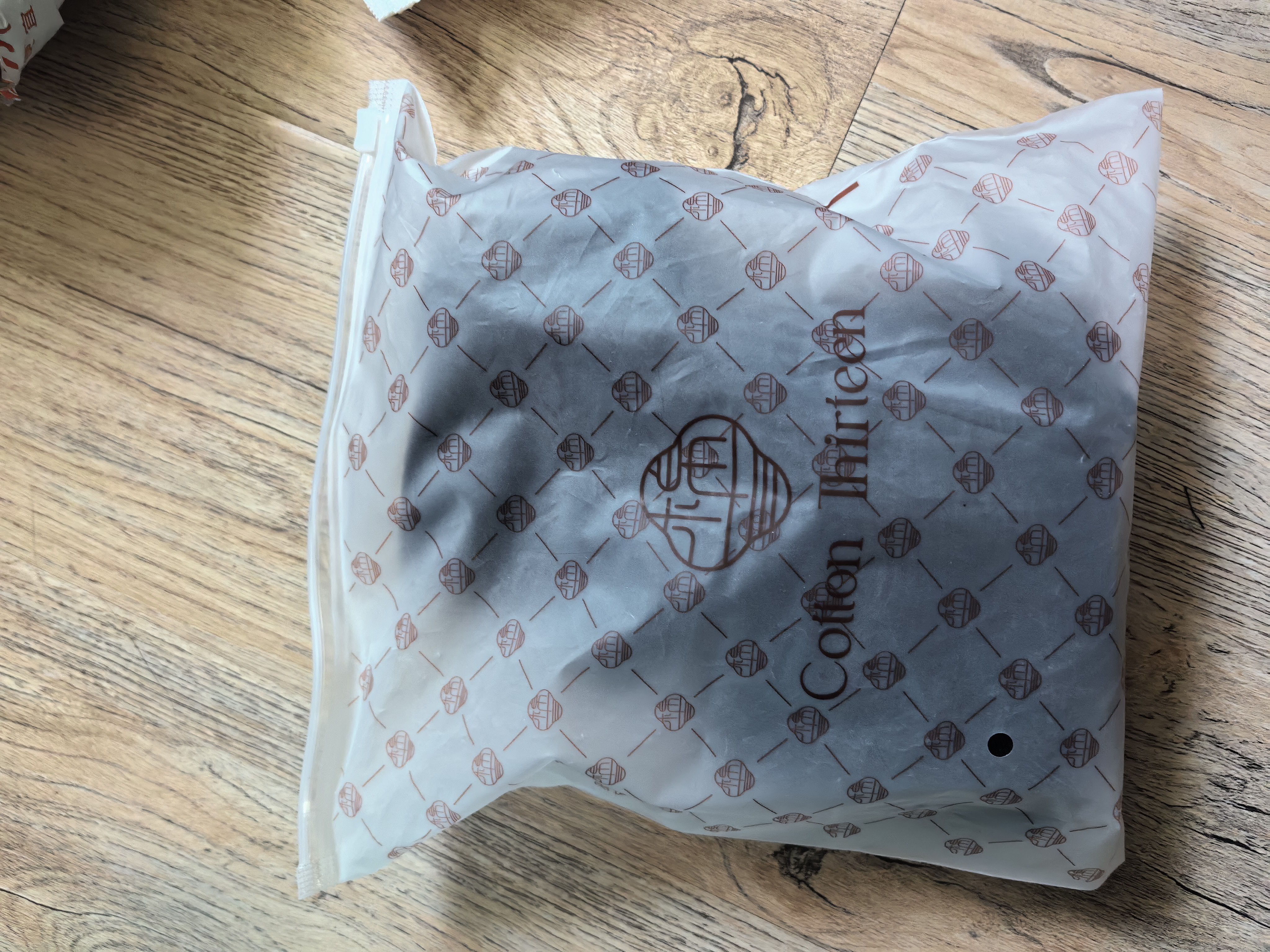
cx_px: 635
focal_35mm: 27
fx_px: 991
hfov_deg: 65.3
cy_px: 476
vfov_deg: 51.4
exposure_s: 1/100
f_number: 2
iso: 400
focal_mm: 5.72
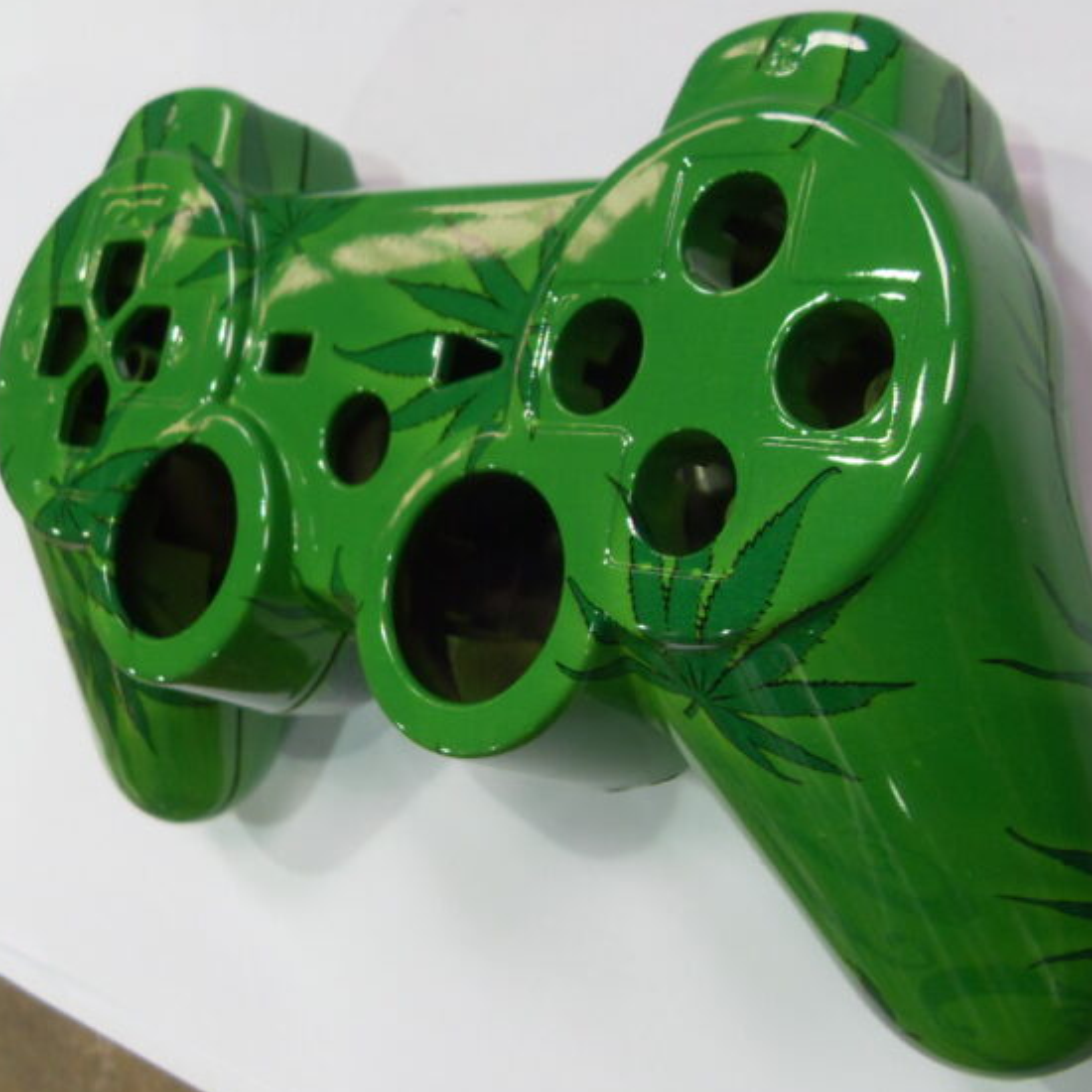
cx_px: 651
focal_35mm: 45
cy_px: 524
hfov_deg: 37.4
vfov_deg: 37.5
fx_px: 1606
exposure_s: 1/45
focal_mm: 6.3
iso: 200
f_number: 2.8
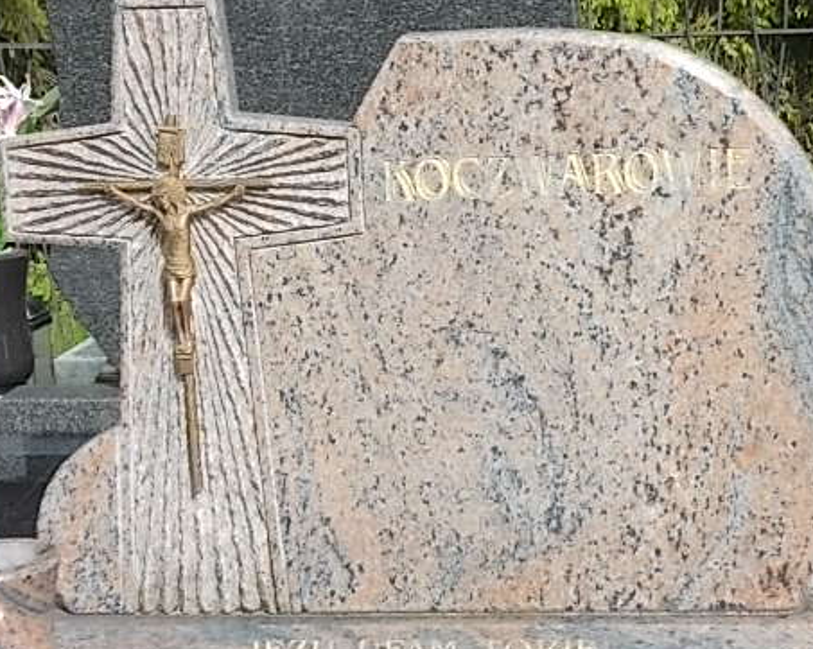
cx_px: 406
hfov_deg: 19.6
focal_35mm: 98
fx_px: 2357
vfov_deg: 15.7
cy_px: 301
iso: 80
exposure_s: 1/320
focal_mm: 10
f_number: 4.3
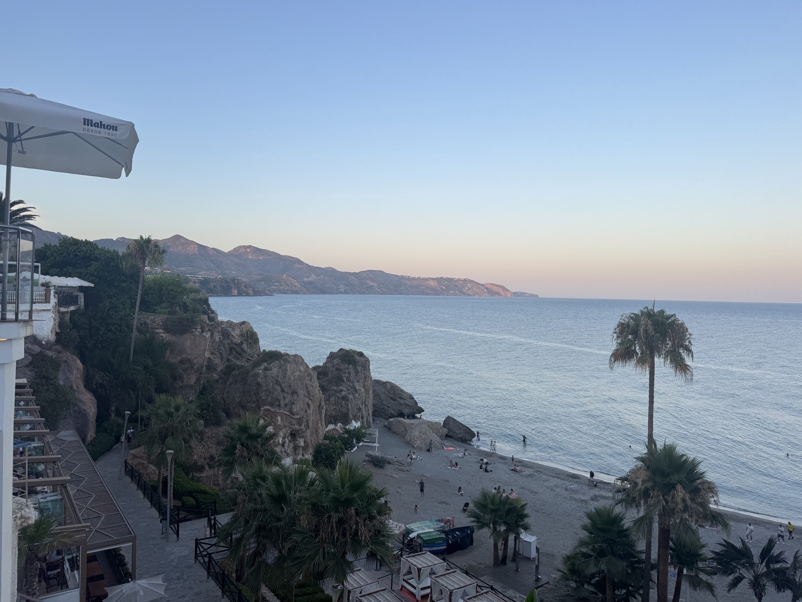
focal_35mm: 24
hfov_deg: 71.6
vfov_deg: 56.8
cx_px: 401
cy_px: 301
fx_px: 556
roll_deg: +0.7
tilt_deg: +1.6
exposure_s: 1/832
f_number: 1.78
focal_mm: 6.76
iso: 80
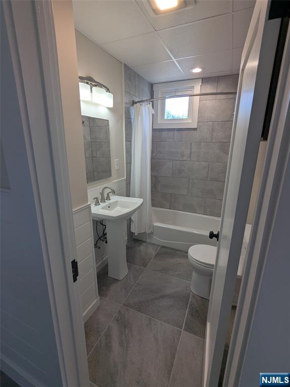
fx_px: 179
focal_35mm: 16
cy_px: 194
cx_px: 145
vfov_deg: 94.5
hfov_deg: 78.1
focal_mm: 2.35
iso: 61
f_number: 2.2
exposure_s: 1/120
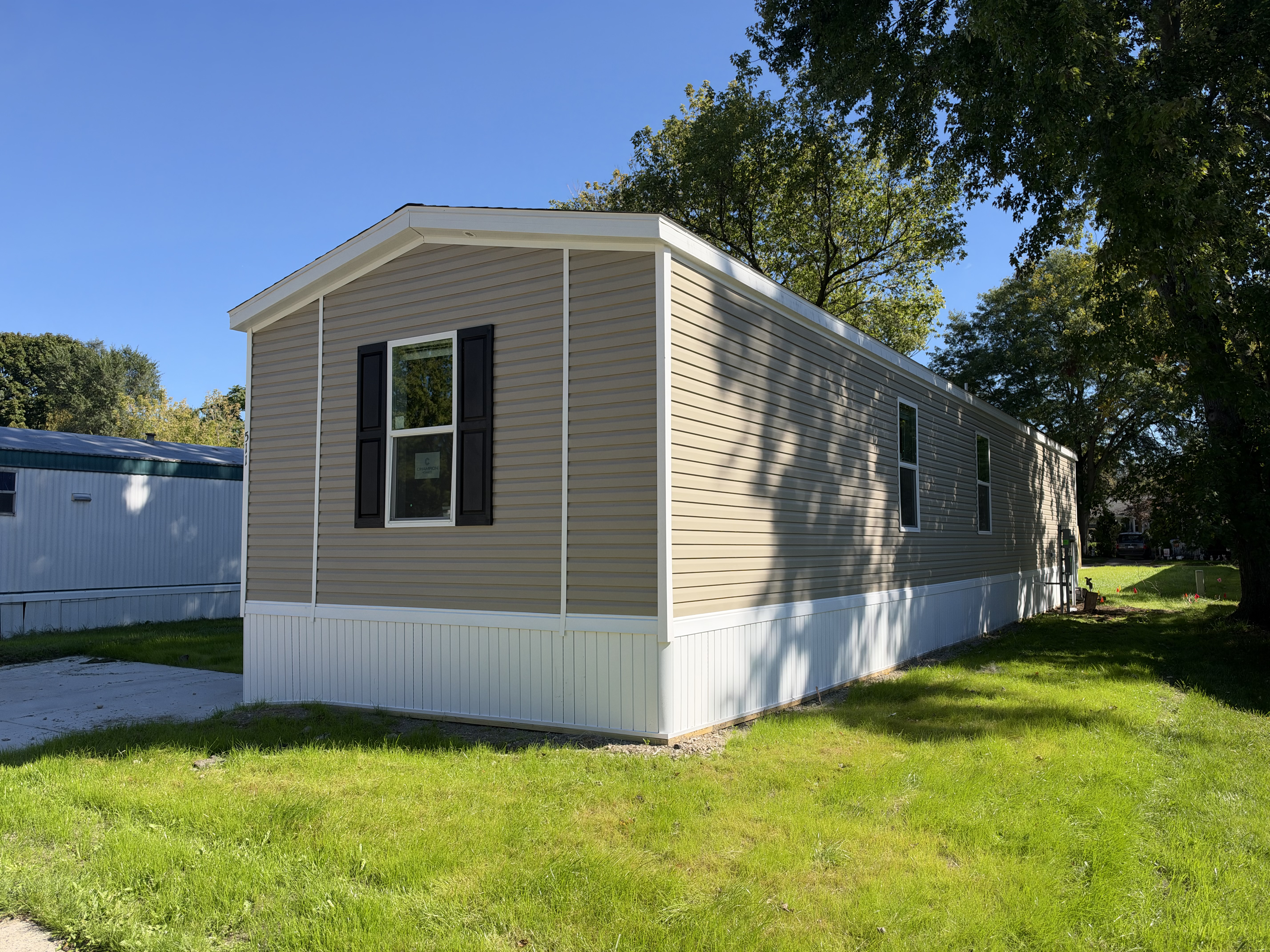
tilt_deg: +3.9
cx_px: 635
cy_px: 476
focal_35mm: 24
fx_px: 881
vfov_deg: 56.8
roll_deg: +0.9
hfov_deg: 71.6
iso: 80
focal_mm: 6.93
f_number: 1.8
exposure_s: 1/3096
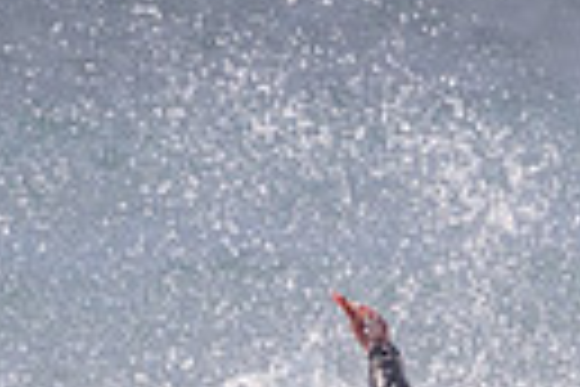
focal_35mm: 3598
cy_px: 583
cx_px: 486
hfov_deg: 0.6
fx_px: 57963
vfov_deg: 0.4
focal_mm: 800
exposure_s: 1/2000
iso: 720
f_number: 11
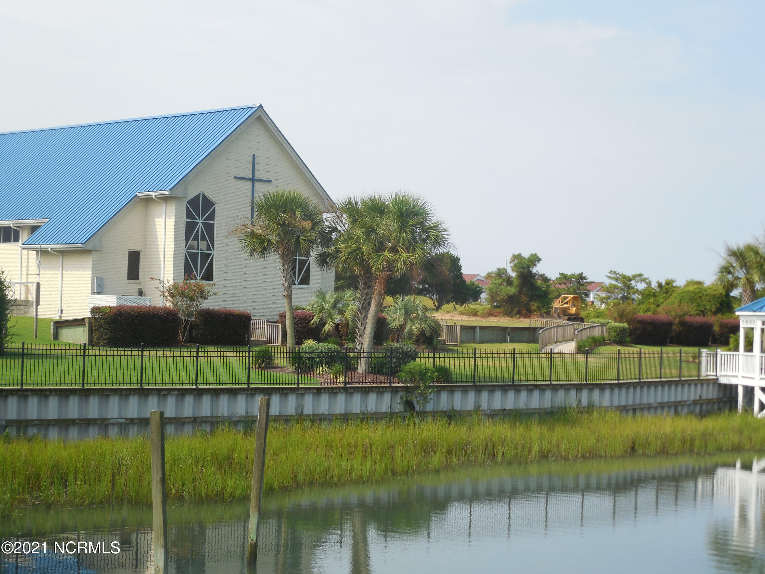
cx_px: 382
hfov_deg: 28.2
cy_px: 287
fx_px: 1525
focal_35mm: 69
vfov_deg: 21.3
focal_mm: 12.5
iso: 125
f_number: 4.4
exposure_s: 1/500
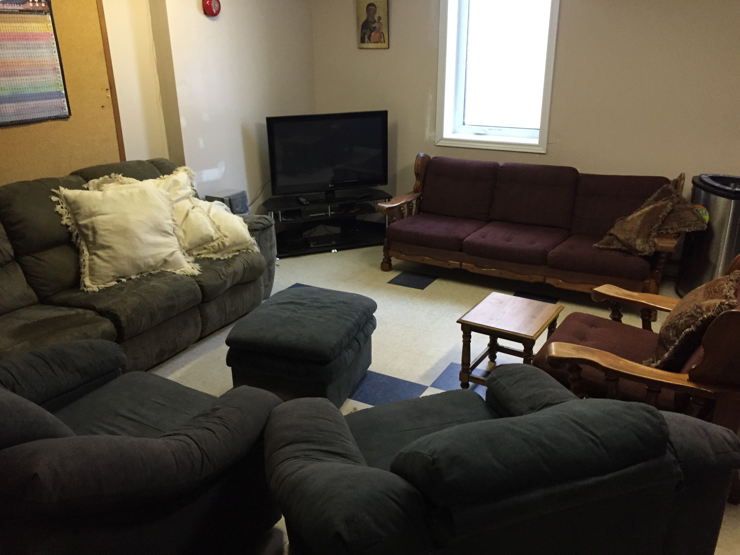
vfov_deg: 48.2
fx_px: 620
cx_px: 370
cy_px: 278
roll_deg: +1.3
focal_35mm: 29
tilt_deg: -20.9
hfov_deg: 61.7
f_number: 2.2
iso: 250
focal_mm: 4.15
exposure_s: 1/30
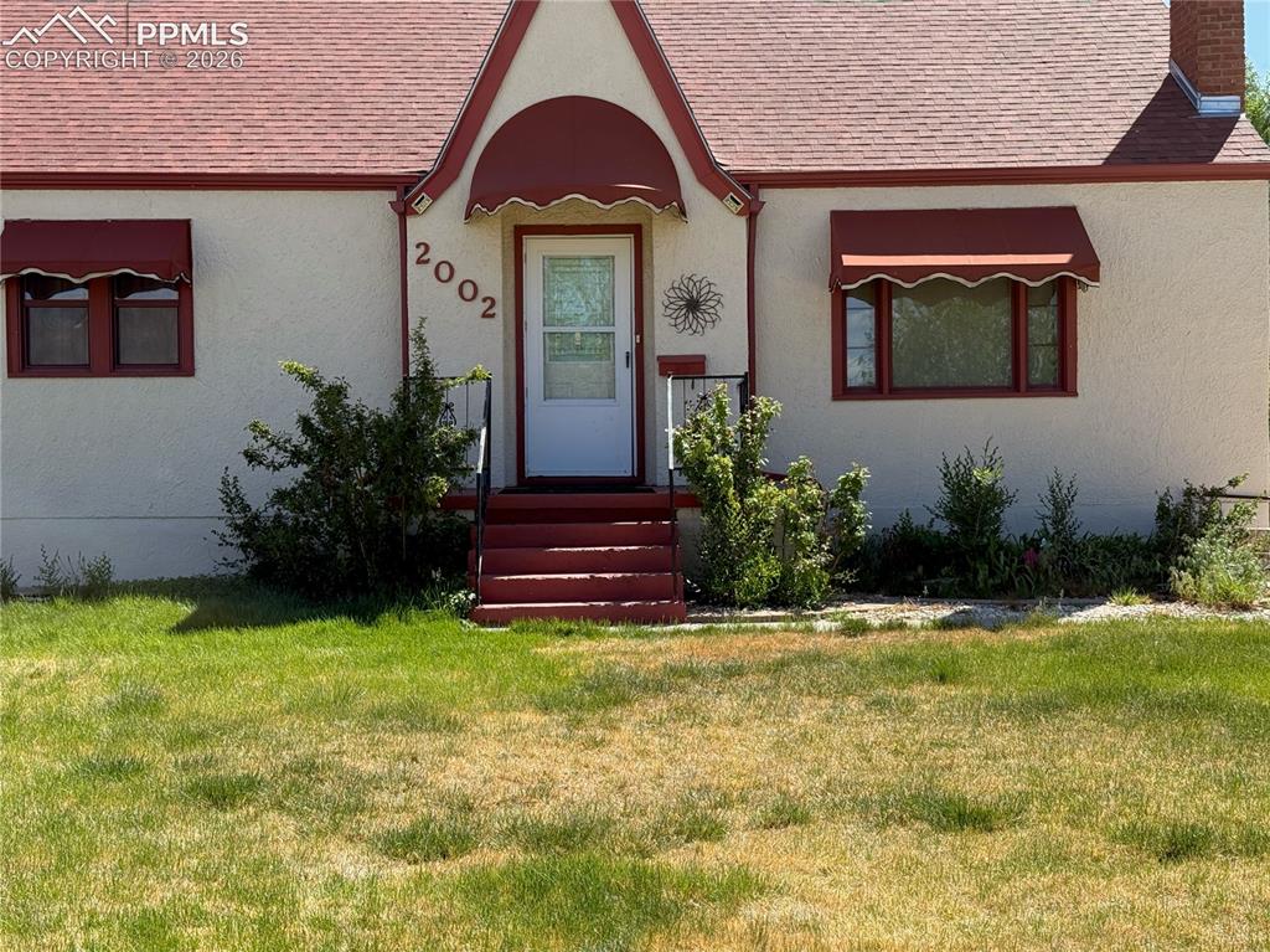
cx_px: 635
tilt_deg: -0.4
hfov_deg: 39.7
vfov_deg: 30.2
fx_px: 1760
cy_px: 476
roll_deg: +0.6
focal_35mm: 48
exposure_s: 1/2976
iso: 100
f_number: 1.78
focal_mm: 6.76
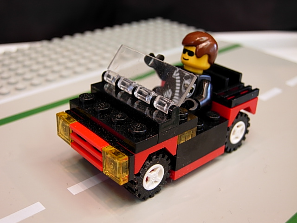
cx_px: 148
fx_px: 412
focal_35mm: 48
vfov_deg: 30.3
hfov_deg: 39.7
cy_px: 112
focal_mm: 10.1
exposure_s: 1/5.4
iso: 50
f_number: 3.1
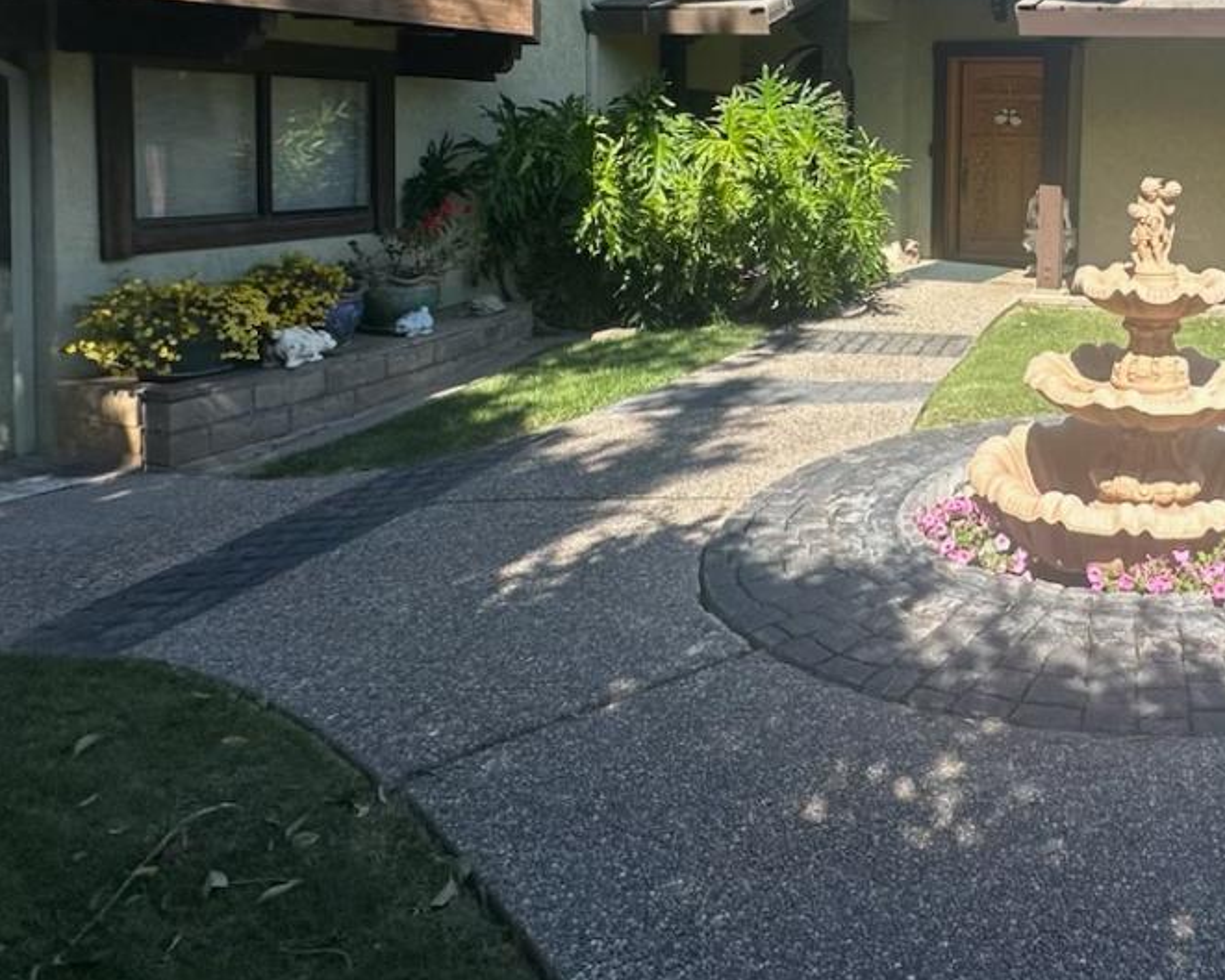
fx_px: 1124
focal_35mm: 31
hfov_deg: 50.9
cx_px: 1092
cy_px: 203
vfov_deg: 44.9
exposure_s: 1/1114
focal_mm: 2.22
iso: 50
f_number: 2.2
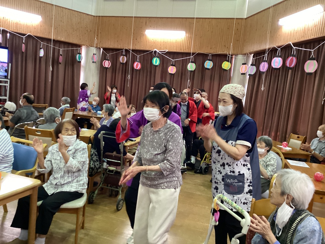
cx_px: 162
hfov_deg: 58.4
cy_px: 122
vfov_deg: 45.4
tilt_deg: -5.4
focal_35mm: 31
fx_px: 291
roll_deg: -5.4
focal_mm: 3.3
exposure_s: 1/40
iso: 320
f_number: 2.4
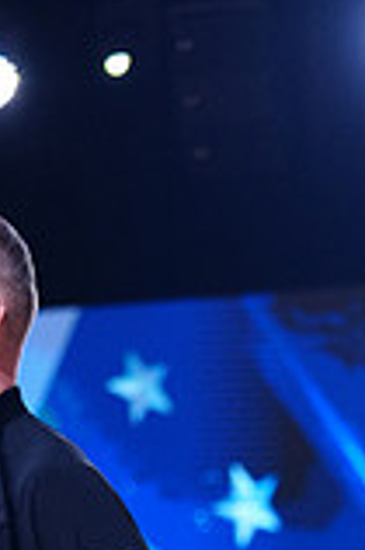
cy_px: 985
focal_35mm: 257
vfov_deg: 7.8
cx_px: 395
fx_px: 3917
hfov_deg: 5.3
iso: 1250
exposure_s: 1/640
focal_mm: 70
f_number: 2.8
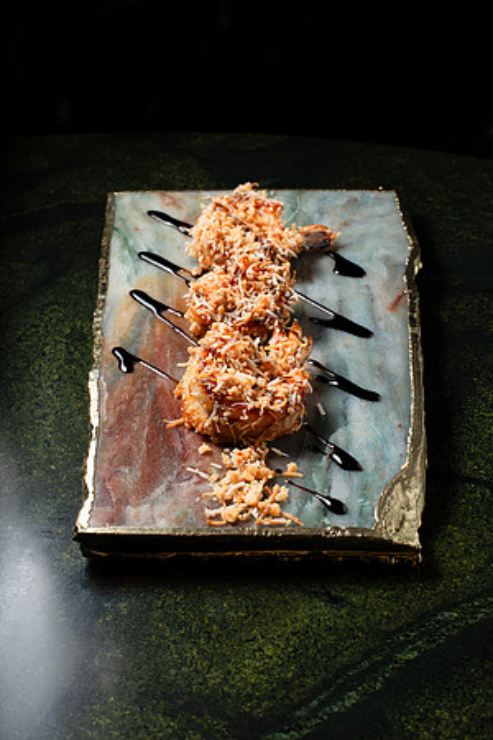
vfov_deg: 39.6
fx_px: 1027
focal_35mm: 50
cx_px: 246
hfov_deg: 27.0
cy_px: 370
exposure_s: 1/250
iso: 200
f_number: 11
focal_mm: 50
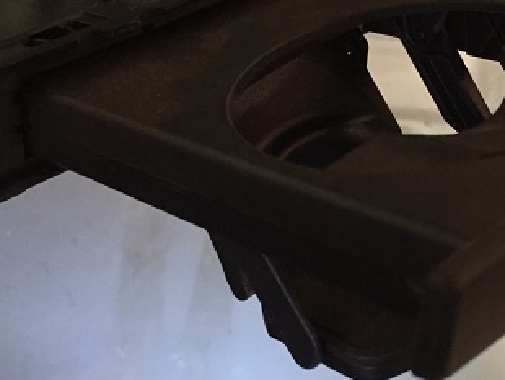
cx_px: 375
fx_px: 891
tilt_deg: -45.7
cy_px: 140
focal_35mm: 61
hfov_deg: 31.1
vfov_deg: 24.0
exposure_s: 1/17
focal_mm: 4.15
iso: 250
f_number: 2.2
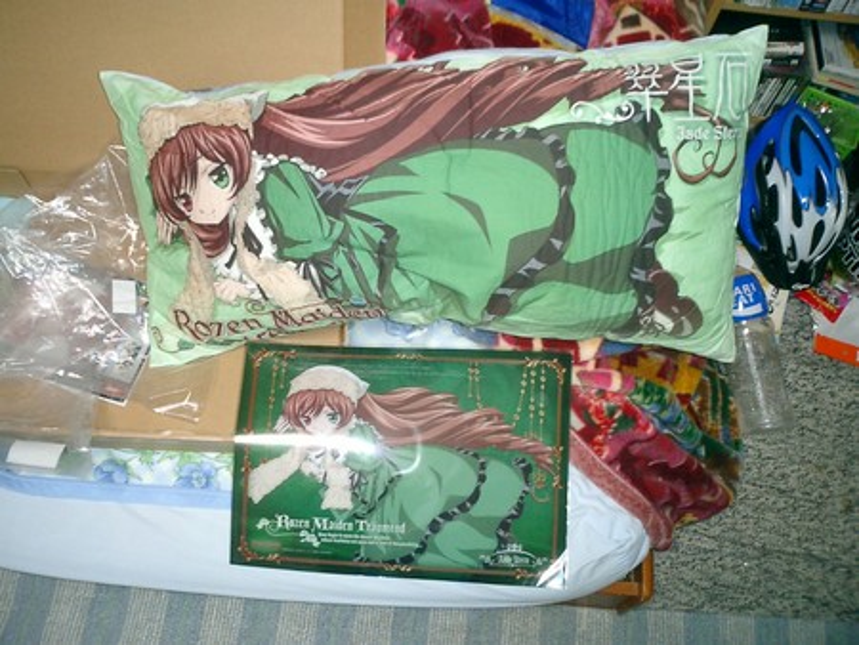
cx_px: 430
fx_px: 894
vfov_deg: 39.7
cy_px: 322
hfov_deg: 51.3
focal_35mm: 36
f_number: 3.2
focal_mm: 7.5
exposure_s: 1/30
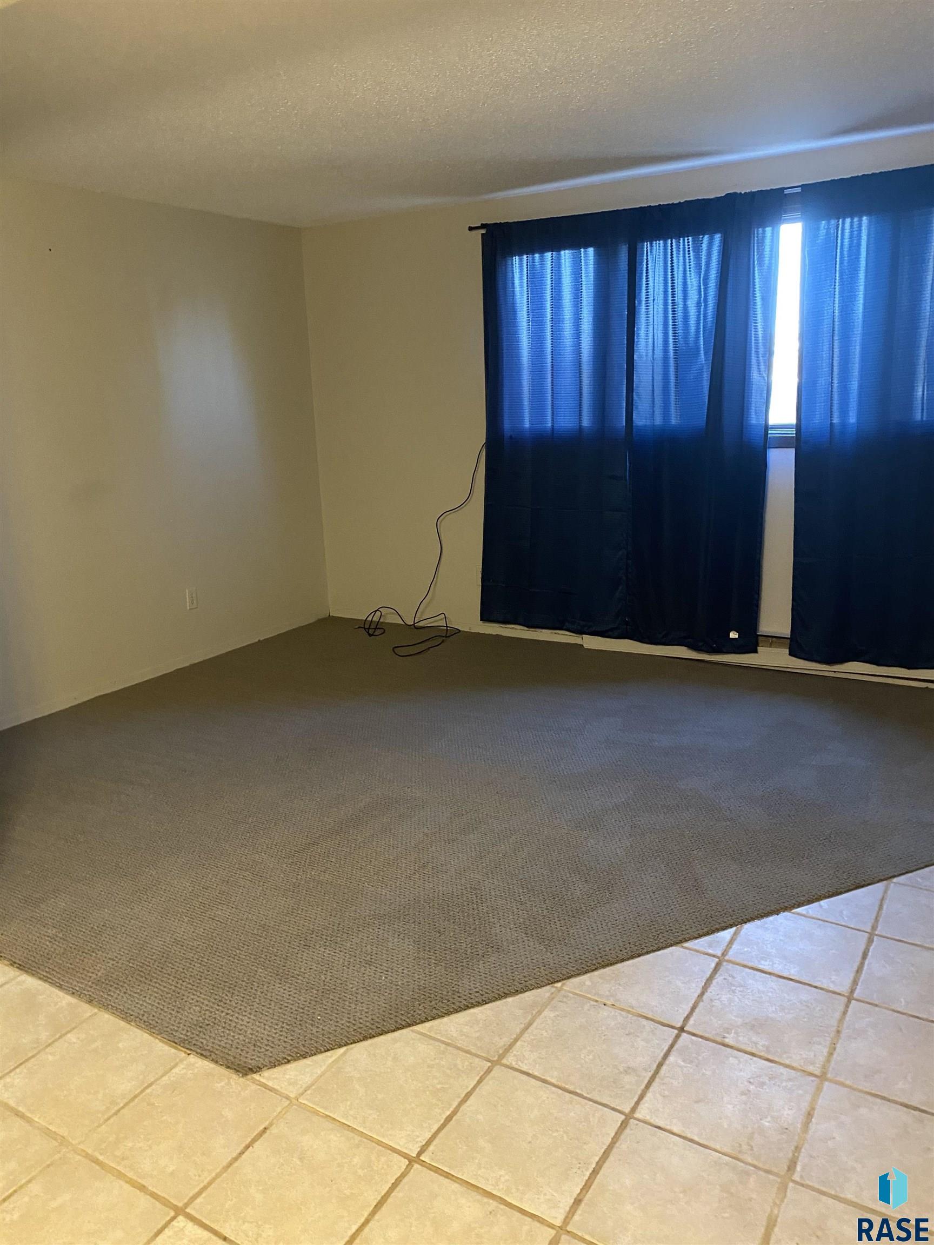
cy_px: 622
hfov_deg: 53.1
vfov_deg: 67.3
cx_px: 467
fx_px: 935
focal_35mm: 26
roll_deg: +2.0
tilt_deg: -10.2
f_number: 1.8
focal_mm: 4.25
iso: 500
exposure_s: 1/40
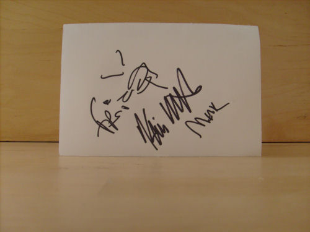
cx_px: 155
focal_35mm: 35
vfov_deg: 40.7
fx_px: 313
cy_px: 116
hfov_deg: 52.6
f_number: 2.8
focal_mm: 5.8
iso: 80
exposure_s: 1/45
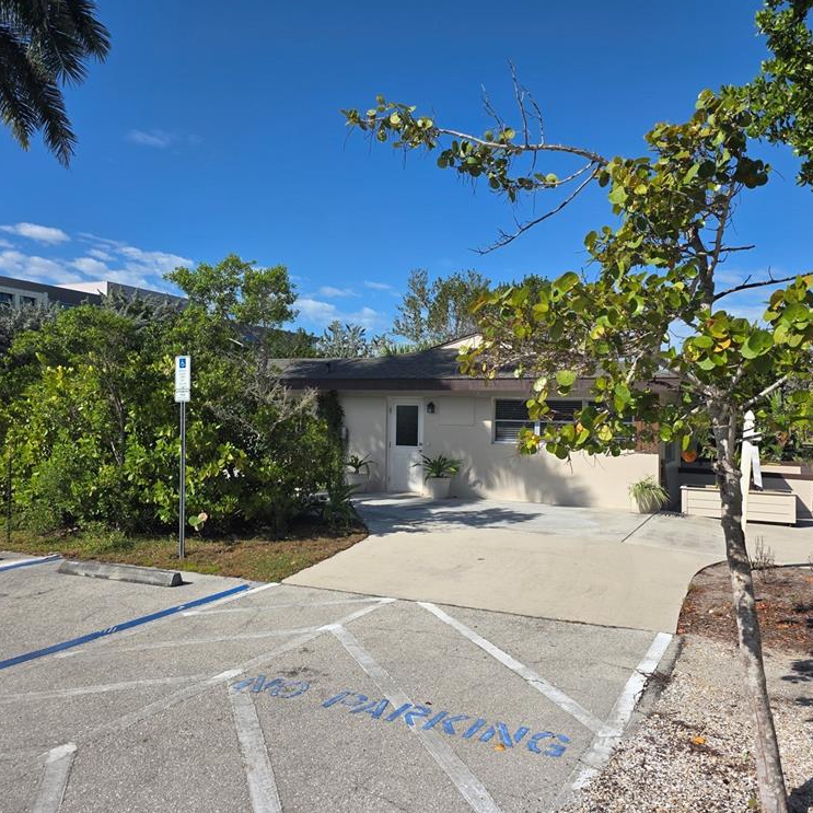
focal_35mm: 28
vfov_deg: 57.3
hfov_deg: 57.3
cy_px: 397
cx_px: 416
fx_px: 744
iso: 80
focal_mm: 6.3
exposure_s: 1/7626
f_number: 1.7
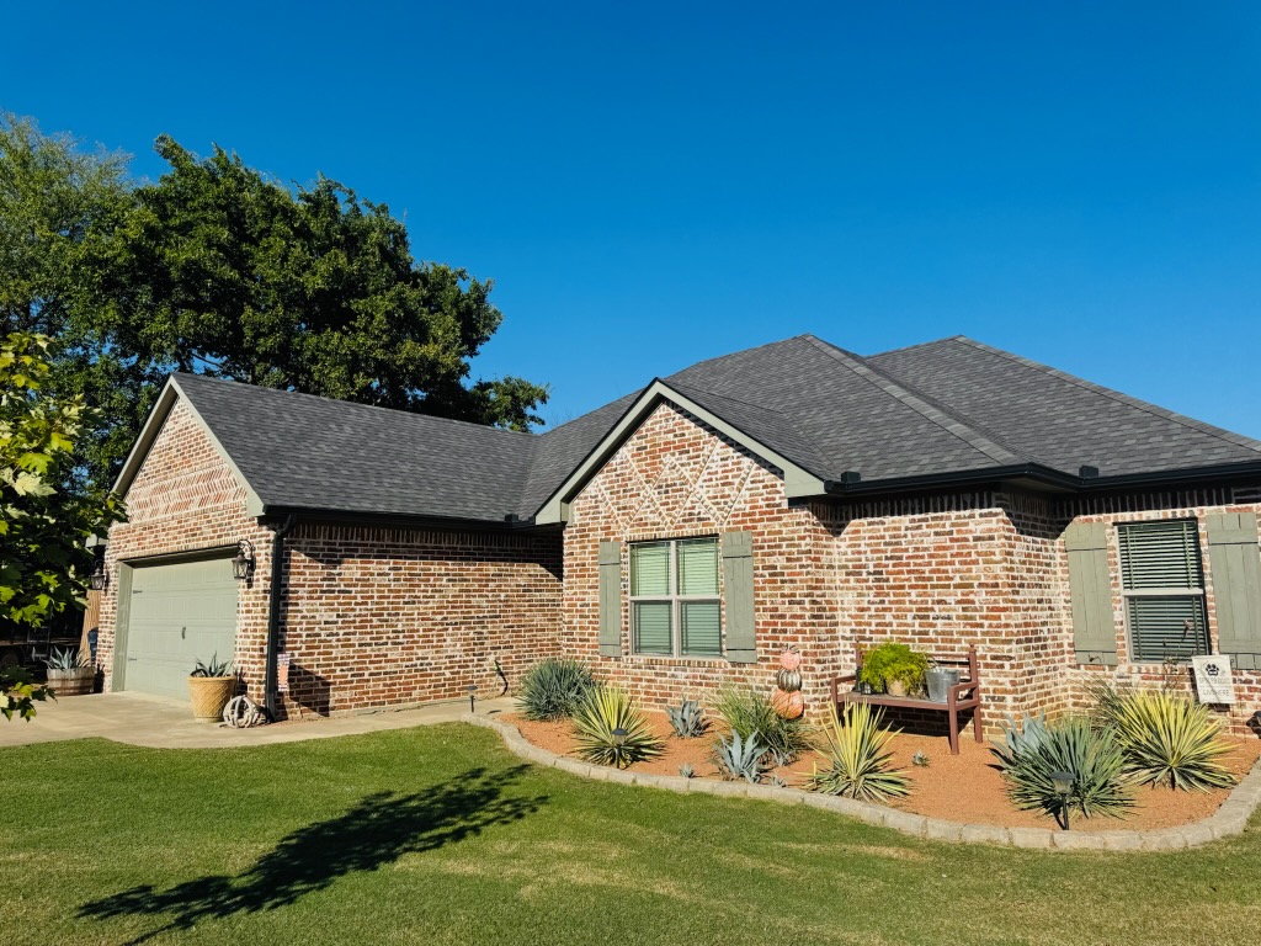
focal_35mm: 24
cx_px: 630
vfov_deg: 56.8
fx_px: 874
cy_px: 473
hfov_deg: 71.6
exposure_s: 1/5814
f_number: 1.78
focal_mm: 6.76
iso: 80
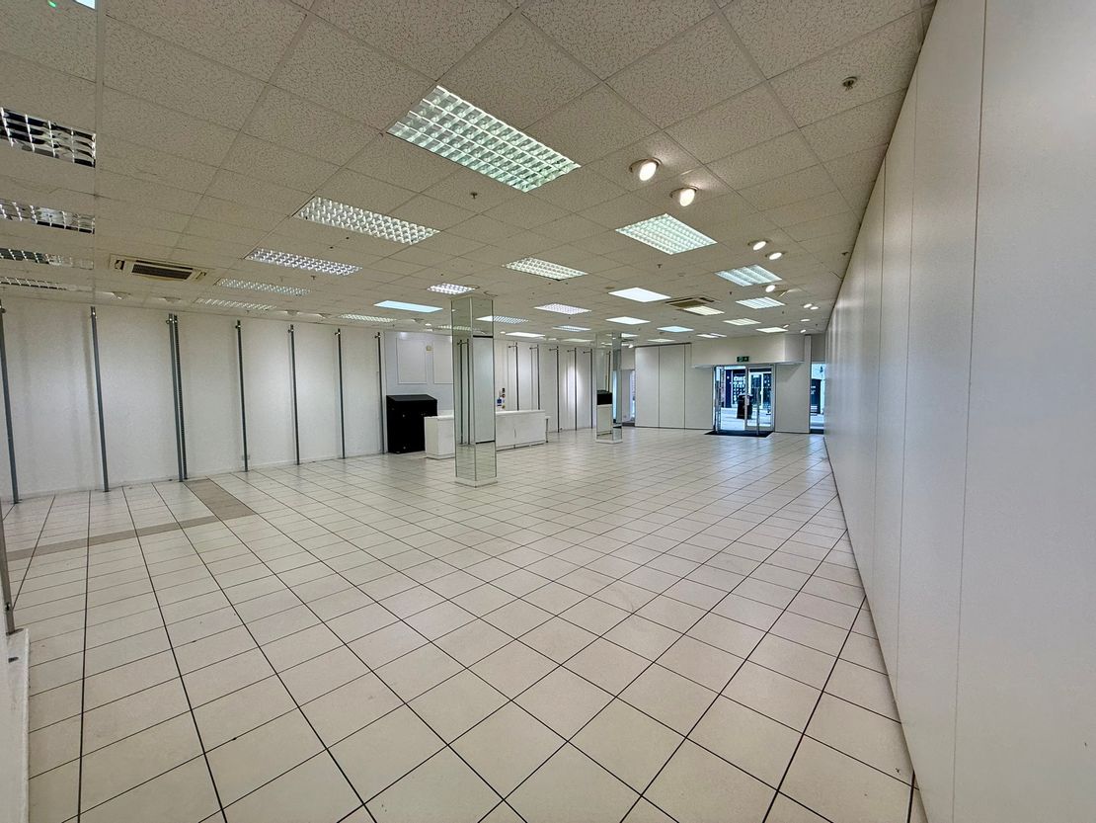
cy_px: 412
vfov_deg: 85.7
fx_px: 443
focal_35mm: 14
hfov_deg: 102.1
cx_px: 548
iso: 50
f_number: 2.2
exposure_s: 1/209
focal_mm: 2.22
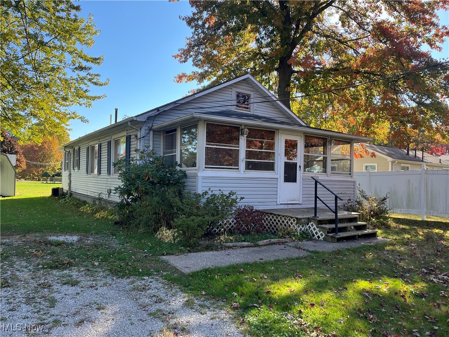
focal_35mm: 26
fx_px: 337
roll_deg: +0.5
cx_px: 224
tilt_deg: +1.2
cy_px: 168
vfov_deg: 53.1
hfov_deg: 67.3
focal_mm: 5.1
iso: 50
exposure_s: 1/871
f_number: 1.6
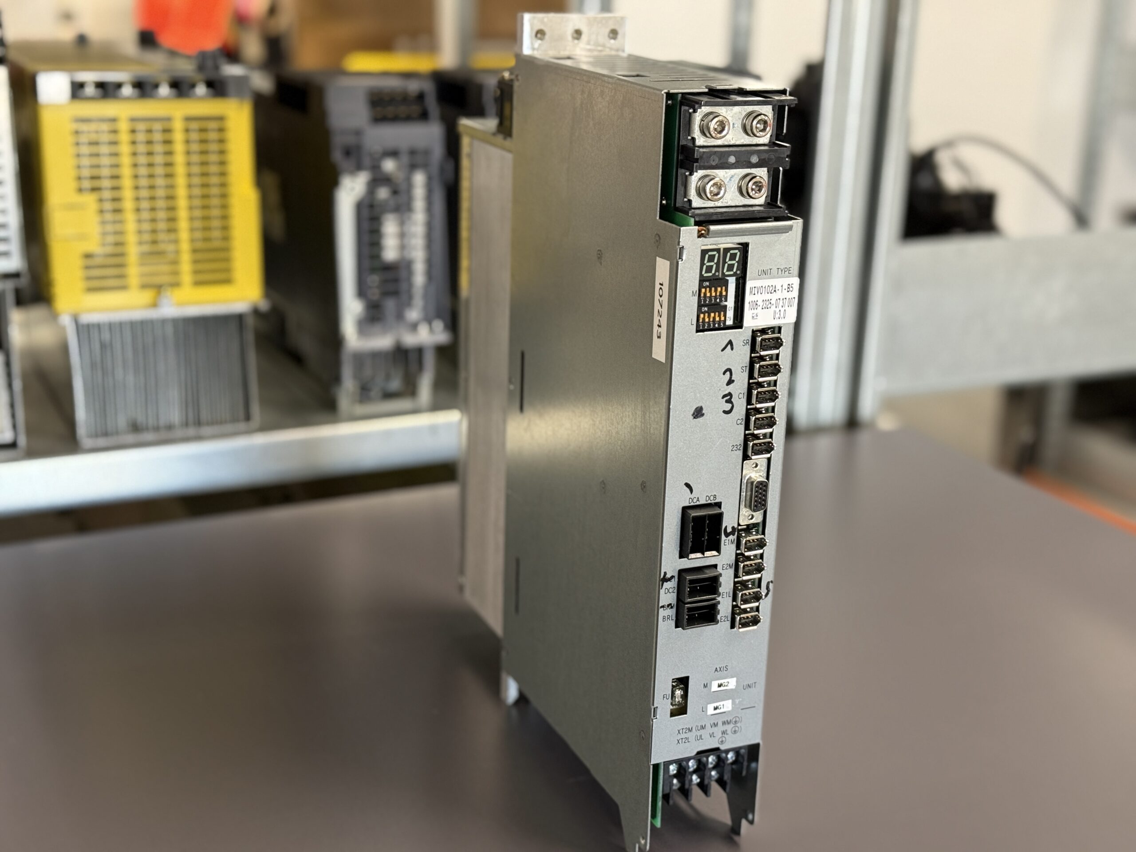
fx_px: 1575
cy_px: 426
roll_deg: -1.7
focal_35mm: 48
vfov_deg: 30.3
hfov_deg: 39.7
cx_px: 568
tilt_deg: -18.6
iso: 250
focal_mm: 6.76
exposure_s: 1/50
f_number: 1.78
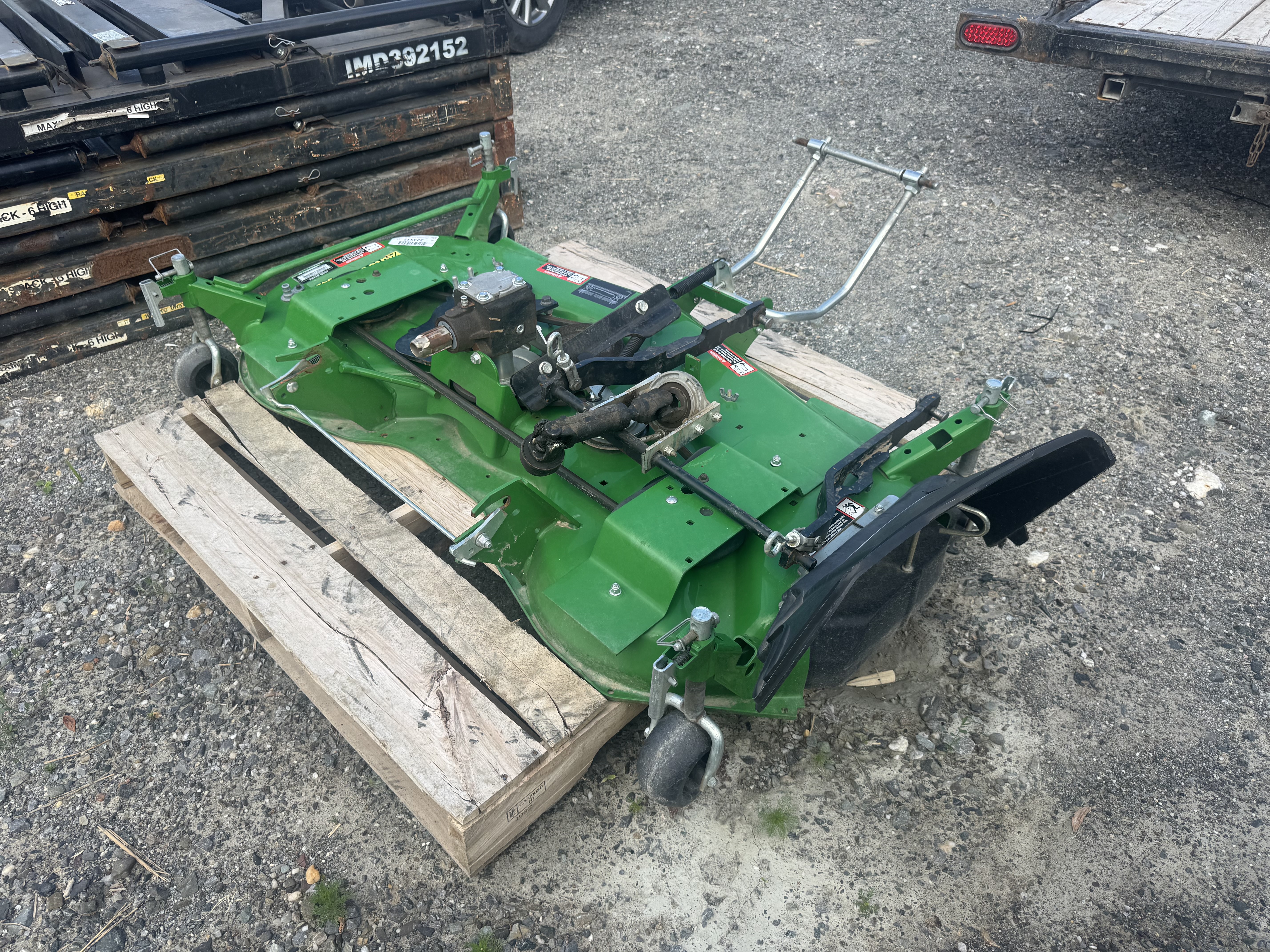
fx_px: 881
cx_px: 635
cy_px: 476
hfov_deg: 71.6
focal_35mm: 24
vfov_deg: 56.8
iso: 80
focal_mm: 6.76
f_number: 1.78
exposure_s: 1/1366
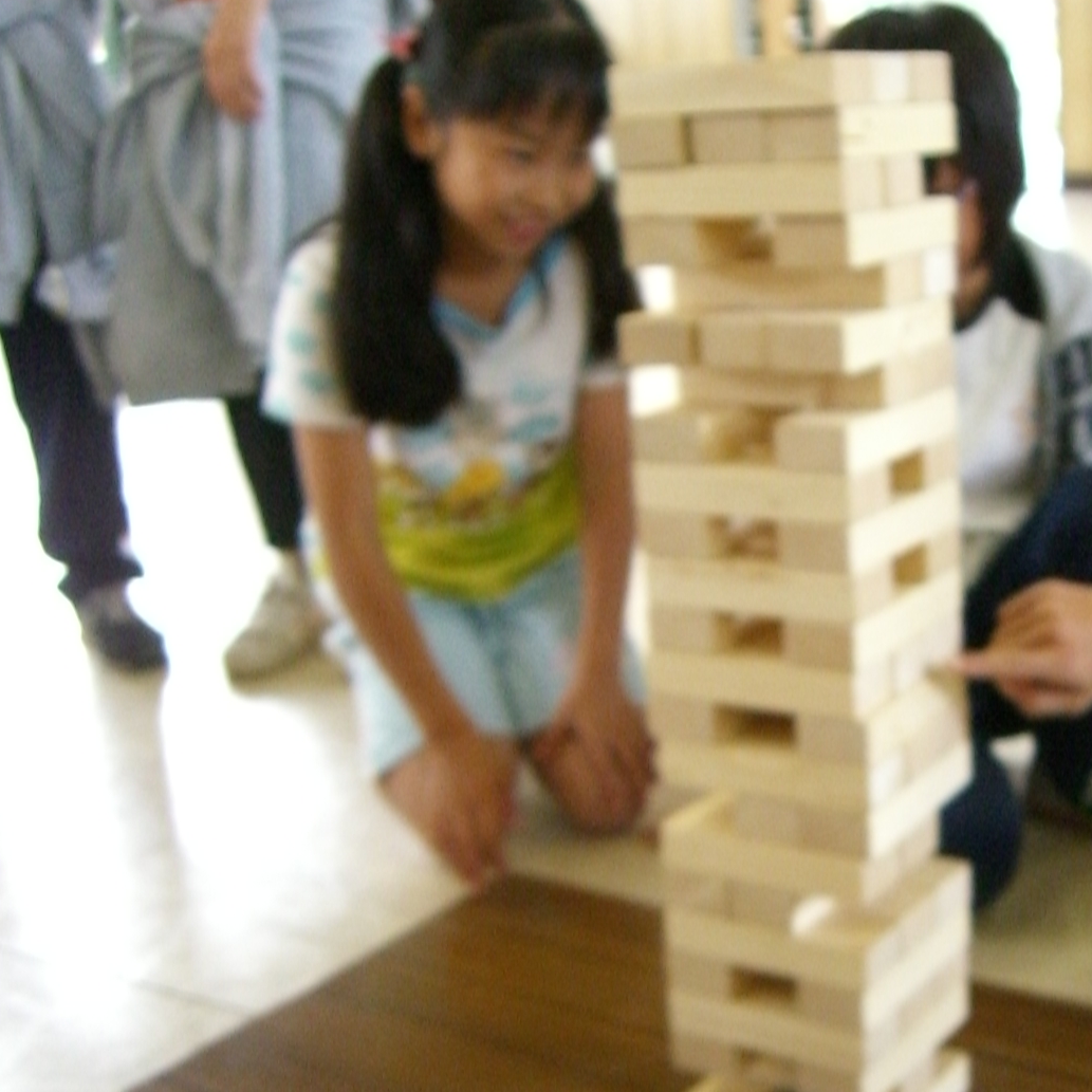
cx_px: 843
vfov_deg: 32.8
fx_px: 1856
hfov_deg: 32.1
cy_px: 610
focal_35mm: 52
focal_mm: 6.2
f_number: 2.7
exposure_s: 1/60
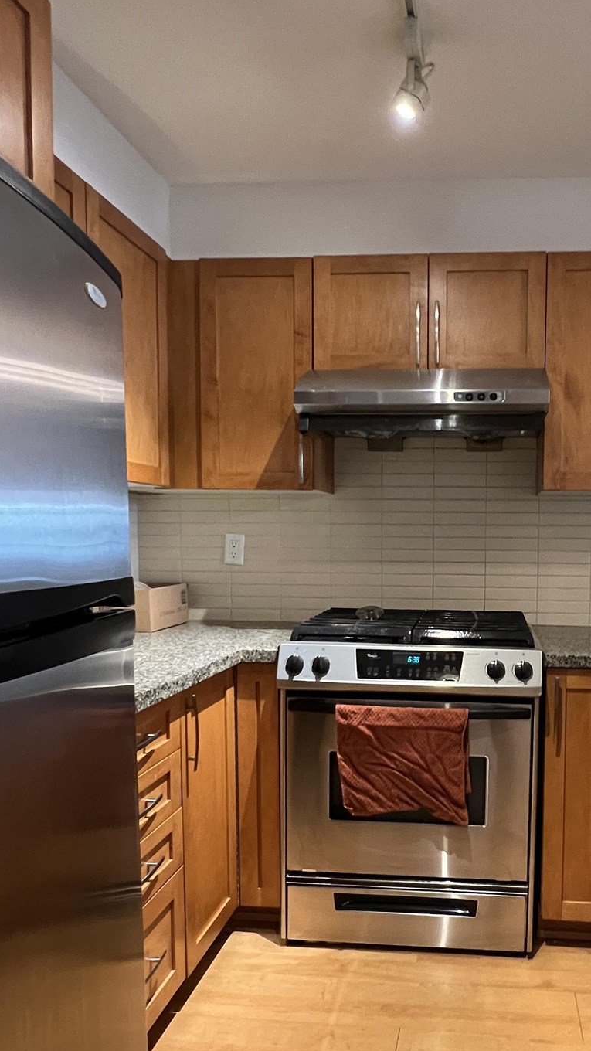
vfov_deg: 76.0
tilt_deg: -4.8
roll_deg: -1.5
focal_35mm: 24
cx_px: 443
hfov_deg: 46.0
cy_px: 590
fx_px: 669
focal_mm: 1.57
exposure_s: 1/60
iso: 640
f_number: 1.8
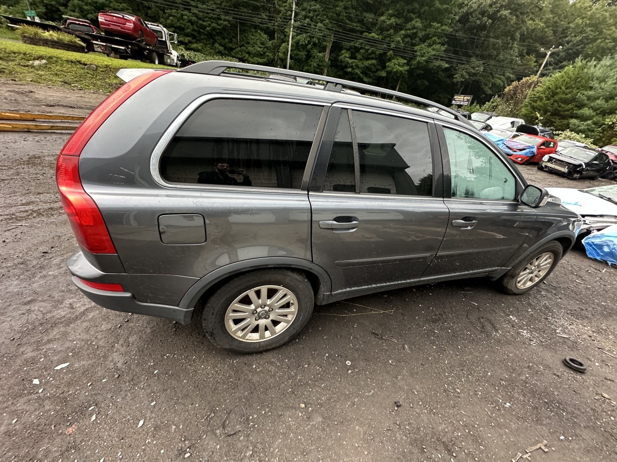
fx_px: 250
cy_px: 231
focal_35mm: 14
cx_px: 308
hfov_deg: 102.1
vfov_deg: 85.7
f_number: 2.2
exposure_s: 1/99
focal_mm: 2.22
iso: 160
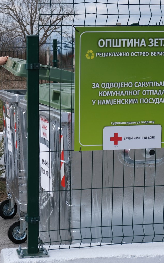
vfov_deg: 27.1
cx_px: 8
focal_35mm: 76
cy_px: 132
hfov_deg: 16.9
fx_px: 543
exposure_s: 1/500
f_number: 5.6
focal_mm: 32.9
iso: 160
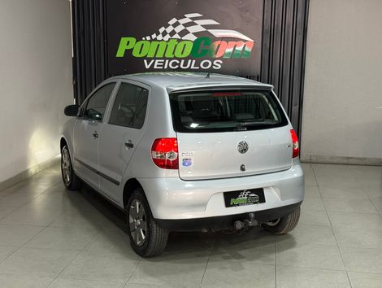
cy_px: 144
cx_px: 191
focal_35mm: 48
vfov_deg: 30.3
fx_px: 531
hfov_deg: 39.6
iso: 200
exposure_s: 1/60
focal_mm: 6.76
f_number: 1.78
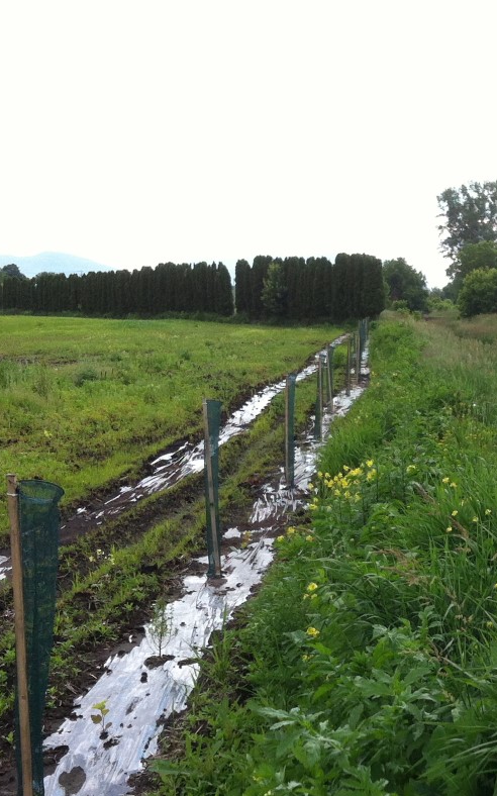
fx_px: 1475
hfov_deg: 18.9
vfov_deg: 30.1
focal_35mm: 68
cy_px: 495
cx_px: 431
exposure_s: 1/413
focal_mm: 3.85
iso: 80
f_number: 2.8
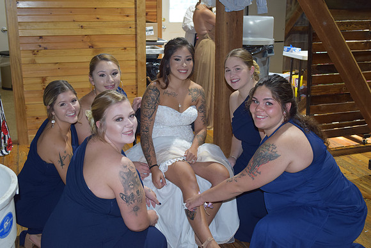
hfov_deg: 45.0
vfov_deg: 30.9
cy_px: 124
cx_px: 186
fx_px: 448
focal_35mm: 44
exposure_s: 1/80
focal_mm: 29
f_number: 4.5
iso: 800
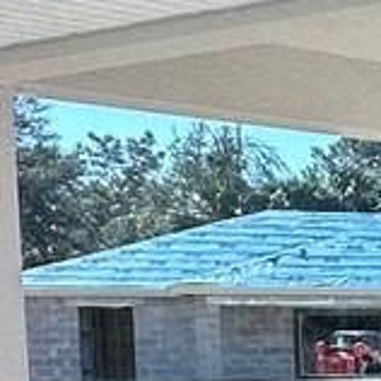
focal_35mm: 125
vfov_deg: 13.5
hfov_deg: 10.2
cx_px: 1138
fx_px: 1557
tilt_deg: -3.2
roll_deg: +0.1
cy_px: 463
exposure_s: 1/217
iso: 40
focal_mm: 2.22
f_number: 2.2
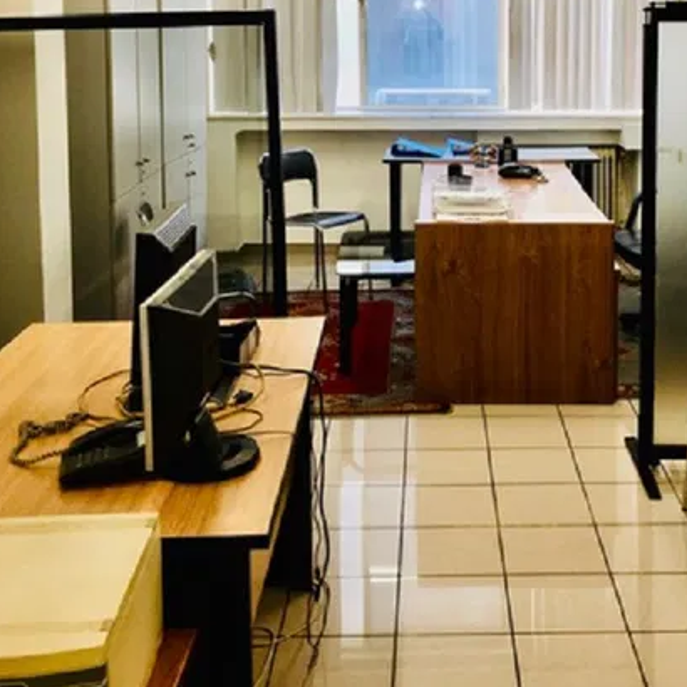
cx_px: 444
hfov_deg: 33.8
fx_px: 1123
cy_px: 99
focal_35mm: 50
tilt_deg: -3.6
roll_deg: -0.2
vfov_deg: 32.7
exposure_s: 1/33
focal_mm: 4.15
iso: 25
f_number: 2.2
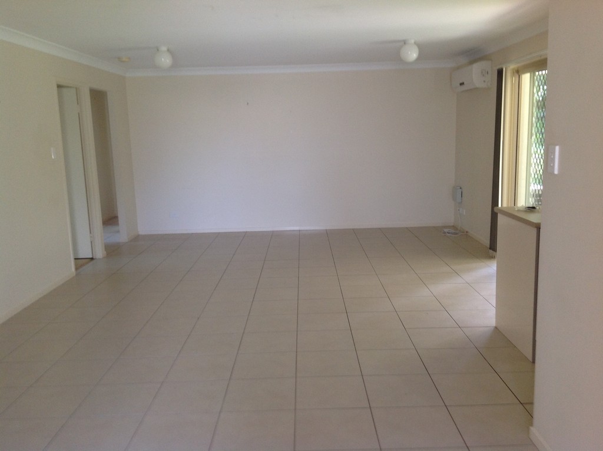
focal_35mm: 35
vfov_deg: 40.6
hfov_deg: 52.7
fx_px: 609
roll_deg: +0.3
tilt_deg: -9.8
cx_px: 302
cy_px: 226
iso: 64
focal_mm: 4.28
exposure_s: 1/15
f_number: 2.4
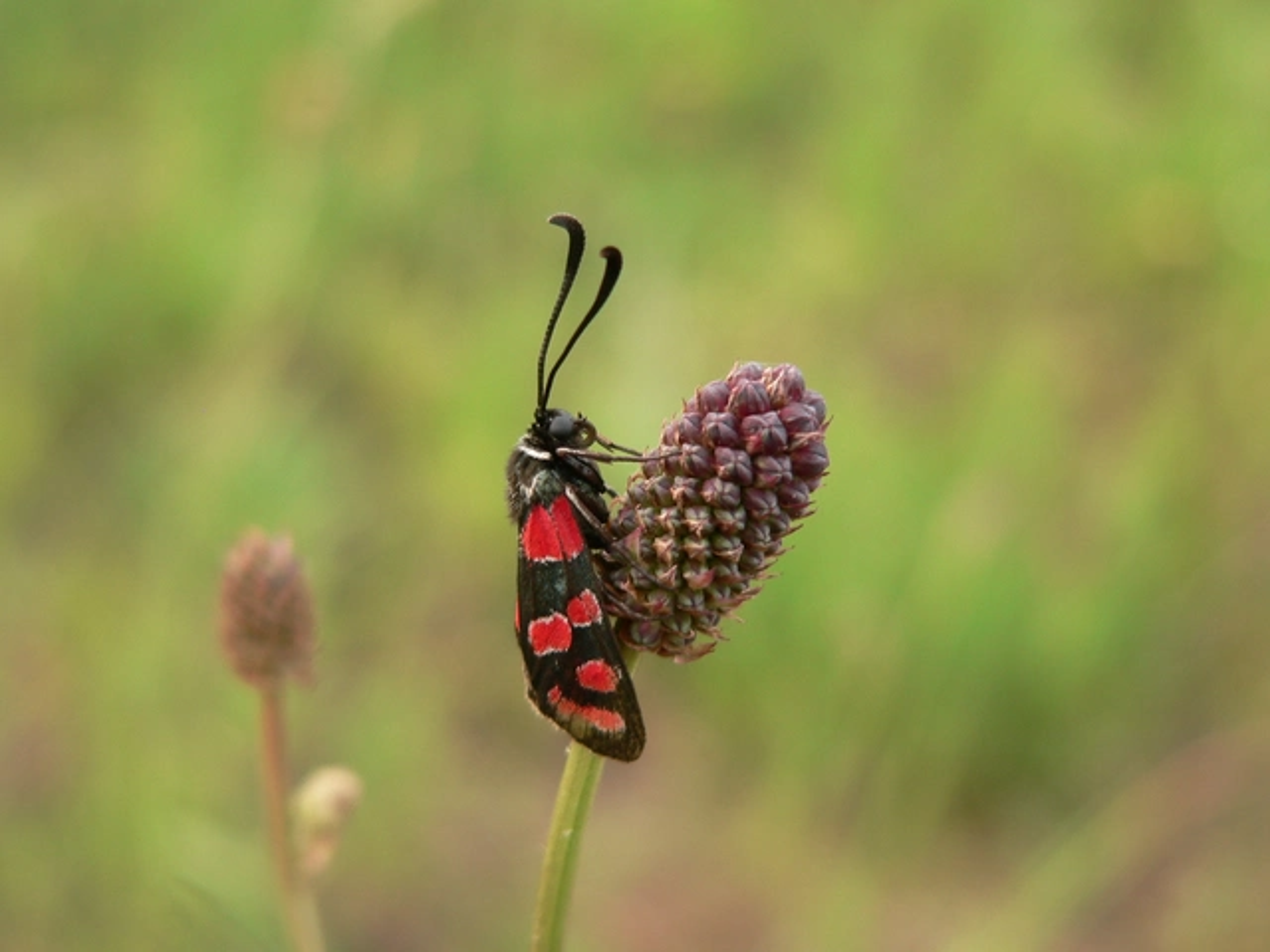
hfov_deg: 24.7
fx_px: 2898
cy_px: 476
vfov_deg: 18.7
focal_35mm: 79
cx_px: 635
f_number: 2.8
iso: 100
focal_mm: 13.2
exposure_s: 1/30
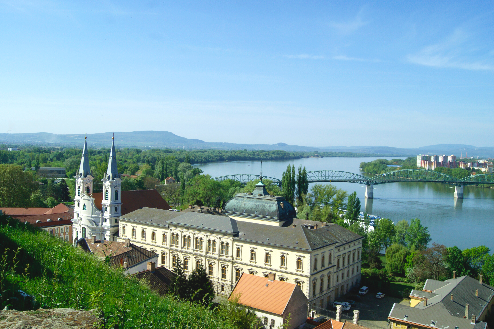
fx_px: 467
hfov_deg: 55.8
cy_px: 163
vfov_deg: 38.9
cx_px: 245
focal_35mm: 34
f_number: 10
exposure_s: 1/250
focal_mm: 22
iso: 100
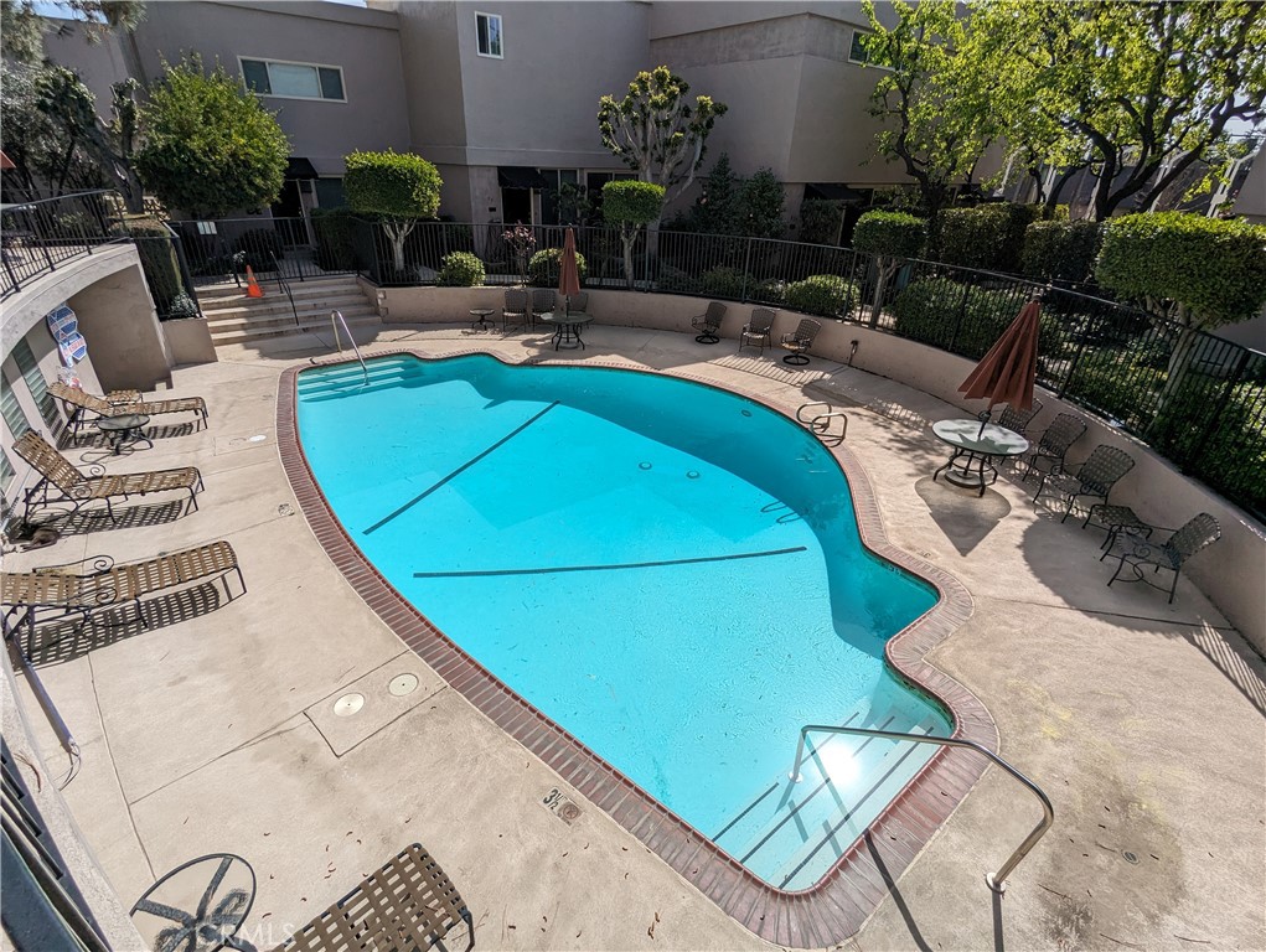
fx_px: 586
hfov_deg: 94.4
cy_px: 476
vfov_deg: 78.2
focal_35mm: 16
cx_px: 633
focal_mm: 2.35
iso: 50
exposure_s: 1/2584
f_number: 2.2
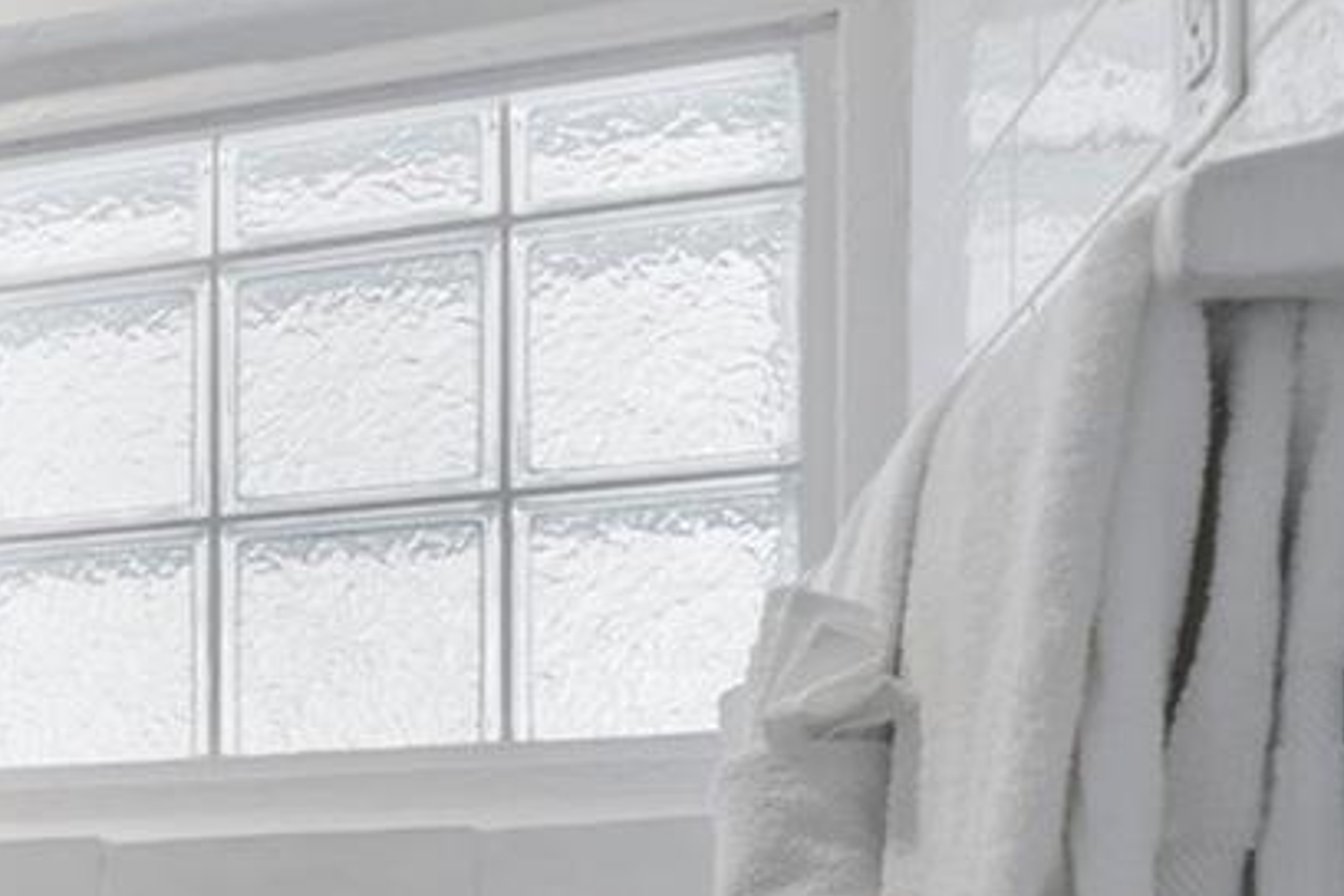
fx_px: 1904
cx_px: -563
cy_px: 1113
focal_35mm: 51
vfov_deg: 23.8
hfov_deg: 28.6
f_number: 8
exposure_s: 1/1.67
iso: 250
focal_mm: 13
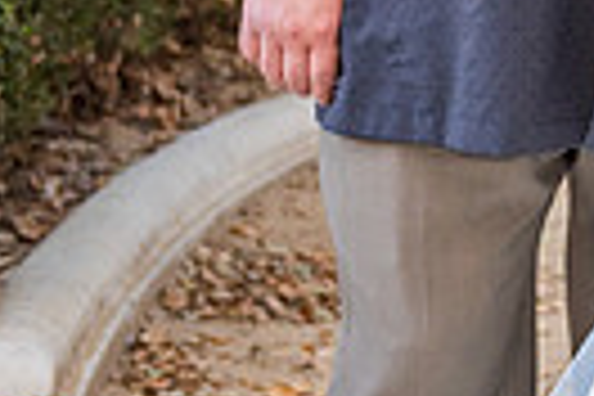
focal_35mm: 255
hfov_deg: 7.7
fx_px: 4207
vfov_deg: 5.3
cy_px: -398
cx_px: 1228
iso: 640
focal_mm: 58
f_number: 4.5
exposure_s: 1/200
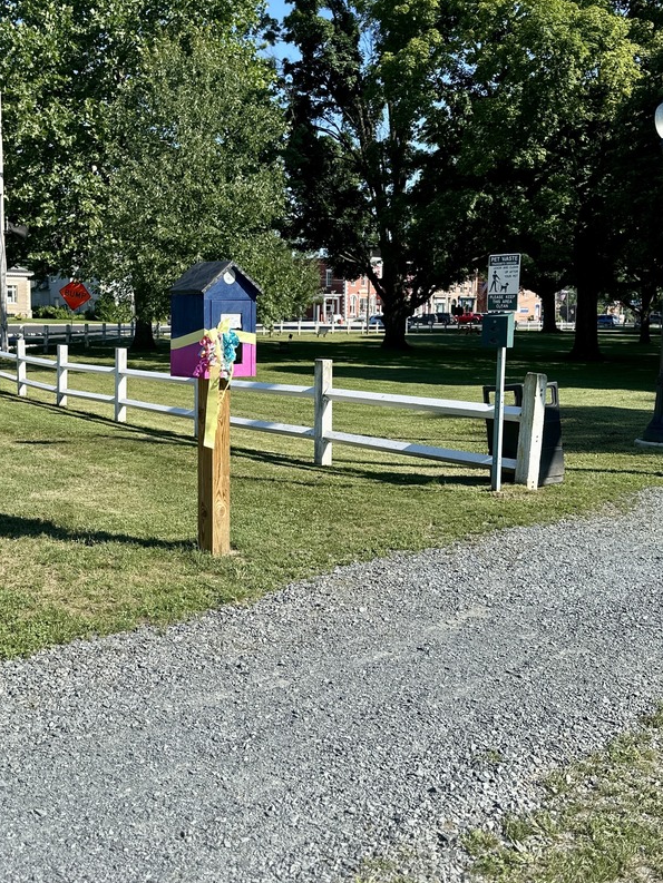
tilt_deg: -2.3
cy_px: 353
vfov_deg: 57.9
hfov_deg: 45.3
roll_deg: -1.1
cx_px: 274
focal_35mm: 31
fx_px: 791
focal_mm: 6.86
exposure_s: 1/2469
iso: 80
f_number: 1.78
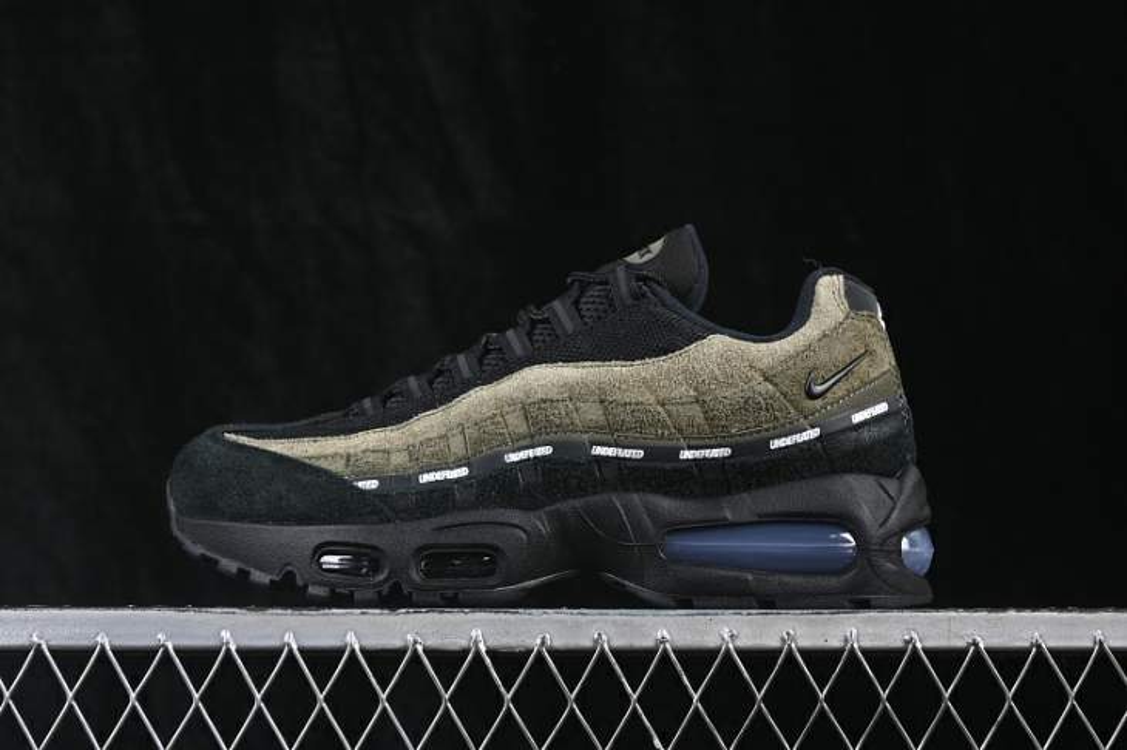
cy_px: 375
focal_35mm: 75
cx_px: 564
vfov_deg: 18.2
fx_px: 2347
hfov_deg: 27.0
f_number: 6.3
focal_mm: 50
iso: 160
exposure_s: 1/60
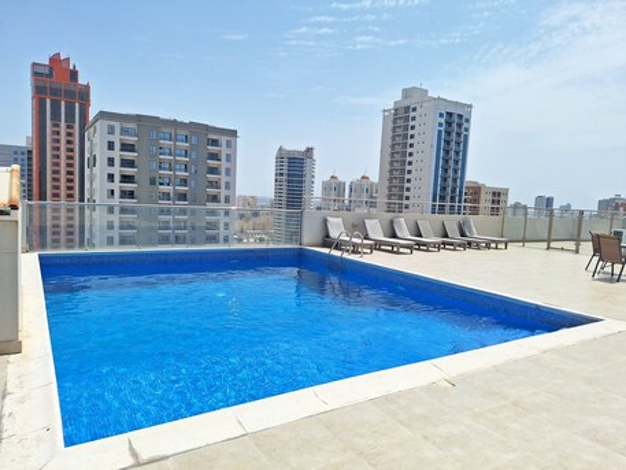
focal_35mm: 23
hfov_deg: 73.9
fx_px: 416
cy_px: 235
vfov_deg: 58.9
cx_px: 313
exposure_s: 1/4566
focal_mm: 5.54
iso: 40
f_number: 1.8
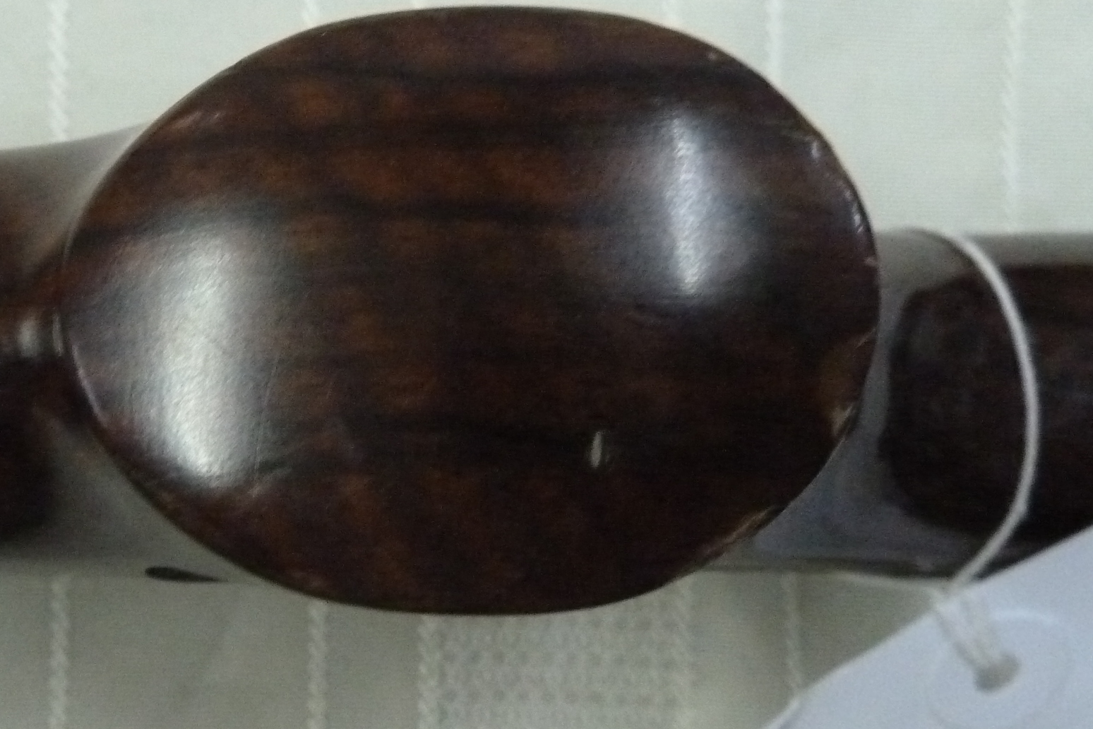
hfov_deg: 43.9
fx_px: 1305
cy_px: 367
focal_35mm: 43
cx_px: 265
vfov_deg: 31.2
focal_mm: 4.1
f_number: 3.3
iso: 800
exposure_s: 1/60
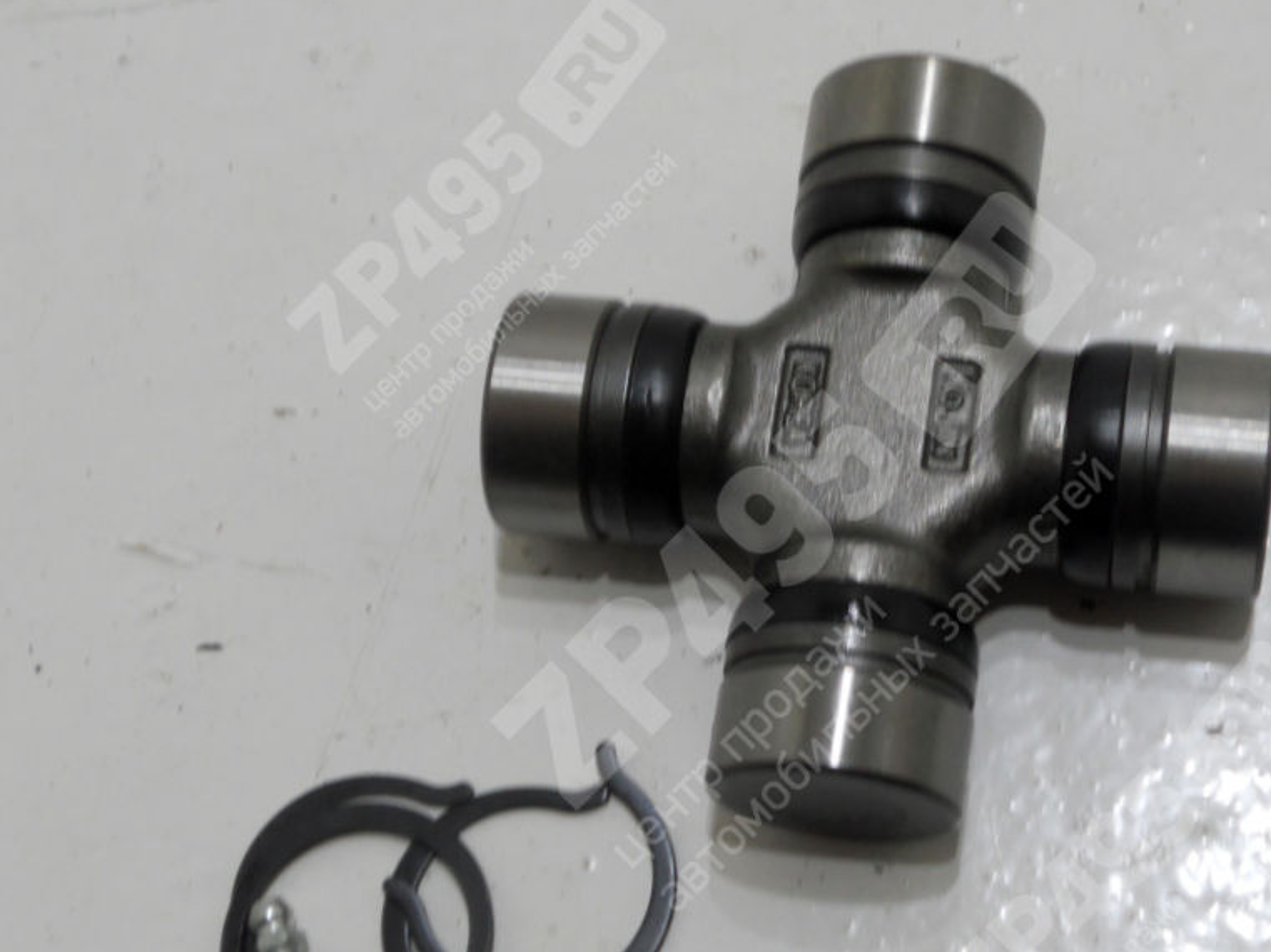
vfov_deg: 20.7
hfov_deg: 27.3
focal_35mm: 71
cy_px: 539
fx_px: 2606
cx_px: 808
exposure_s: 1/30
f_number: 4.8
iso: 200
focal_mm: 9.8
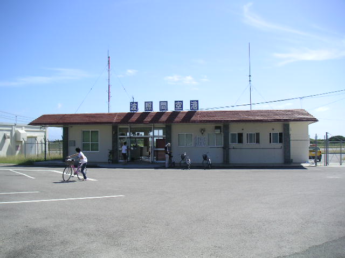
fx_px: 369
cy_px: 129
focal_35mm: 37
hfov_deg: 50.1
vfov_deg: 38.7
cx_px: 172
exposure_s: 1/180
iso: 50
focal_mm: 5.7
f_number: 6.7
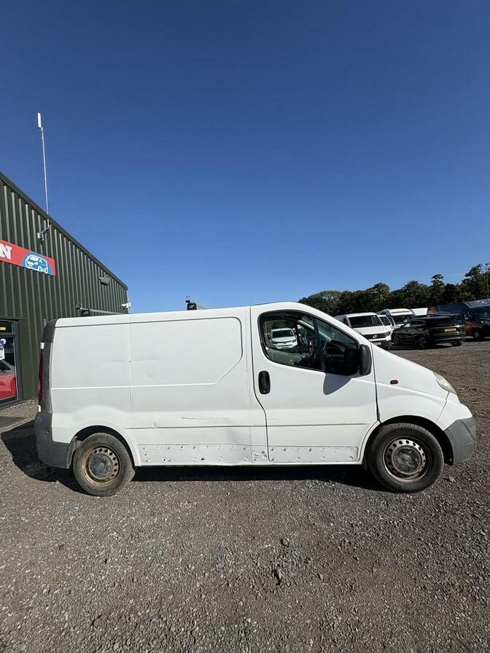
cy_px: 326
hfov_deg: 85.7
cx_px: 245
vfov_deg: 102.1
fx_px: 264
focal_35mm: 14
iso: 50
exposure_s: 1/4630
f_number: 2.2
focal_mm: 2.22
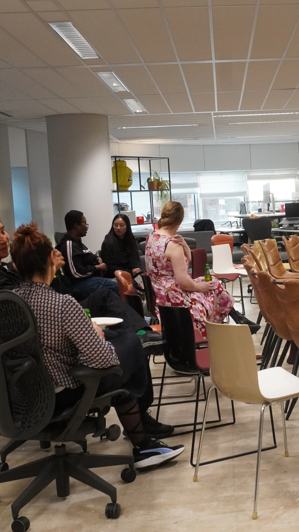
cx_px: 276
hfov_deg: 22.4
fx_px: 733
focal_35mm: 52
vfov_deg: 39.9
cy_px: 266
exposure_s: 1/40
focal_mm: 22
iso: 2500
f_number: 9
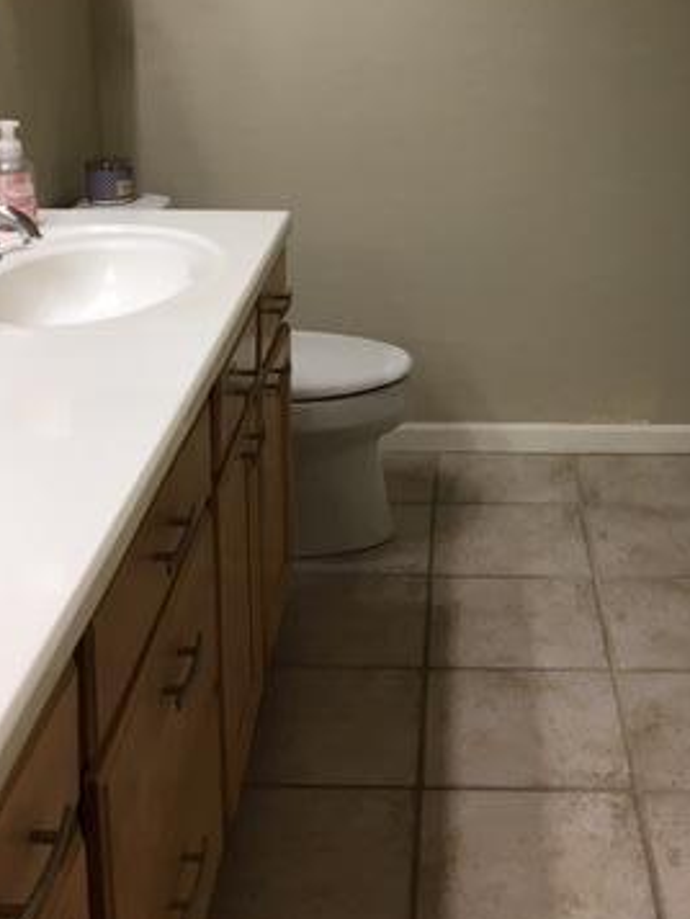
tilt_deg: -10.8
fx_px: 1381
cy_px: 172
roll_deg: +1.2
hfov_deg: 28.0
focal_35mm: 52
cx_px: 425
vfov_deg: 35.5
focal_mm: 4.15
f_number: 2.2
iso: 25
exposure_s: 1/40
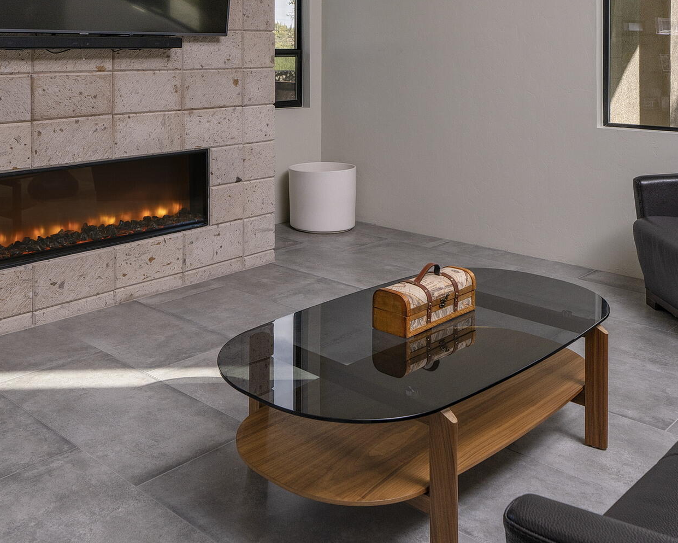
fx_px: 722
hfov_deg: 50.1
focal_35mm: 36
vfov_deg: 38.0
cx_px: 282
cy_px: 39
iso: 200
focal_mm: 17
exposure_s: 1/250
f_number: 7.1
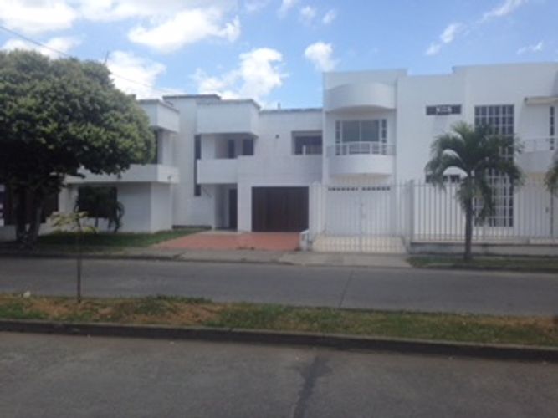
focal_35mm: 33
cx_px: 279
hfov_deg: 55.4
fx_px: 532
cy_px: 209
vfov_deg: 42.9
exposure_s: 1/1130
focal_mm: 4.12
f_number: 2.4
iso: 50
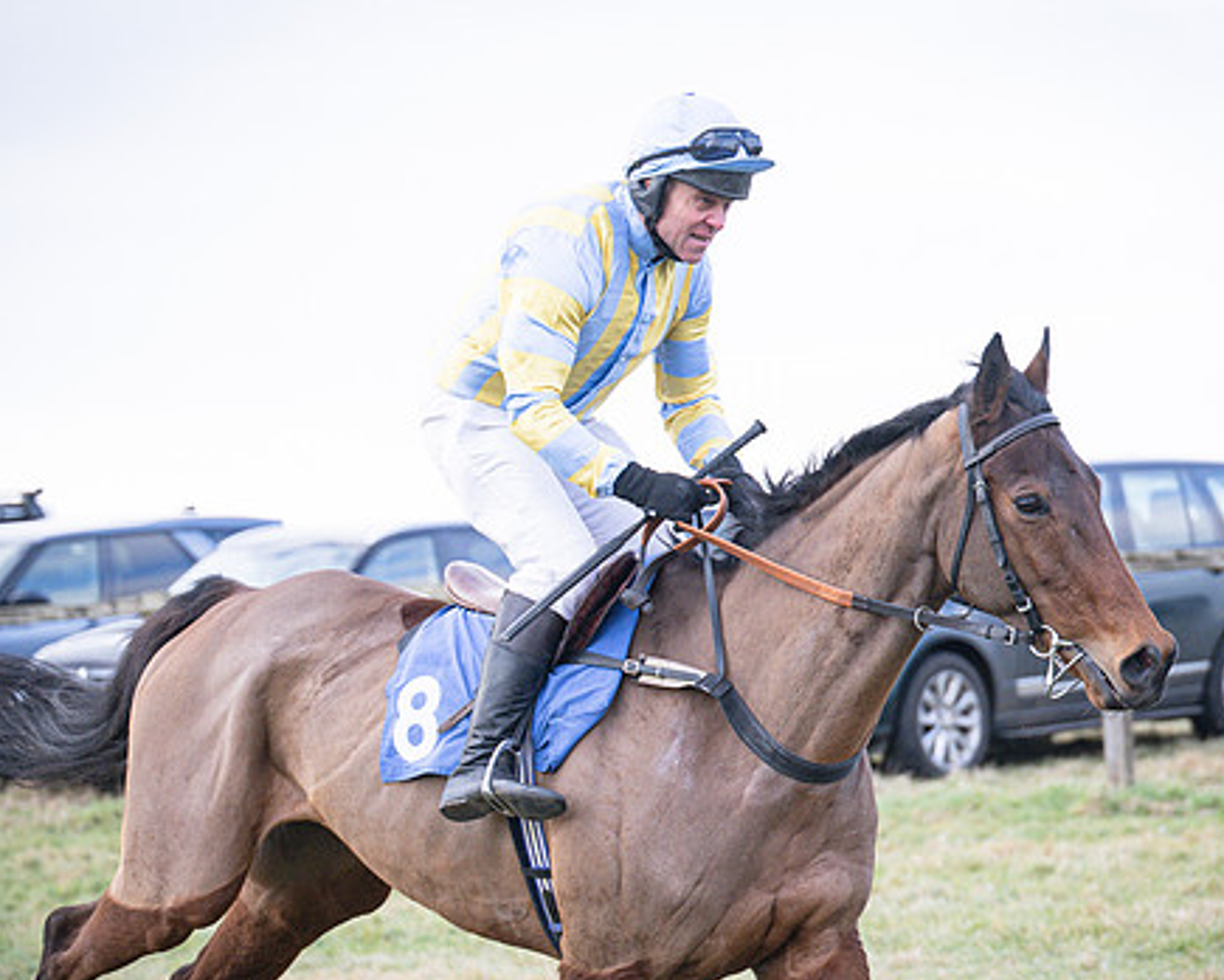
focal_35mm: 153
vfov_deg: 10.1
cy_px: 589
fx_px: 5543
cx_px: 794
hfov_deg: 12.6
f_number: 2.8
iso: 400
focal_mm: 70
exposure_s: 1/1600
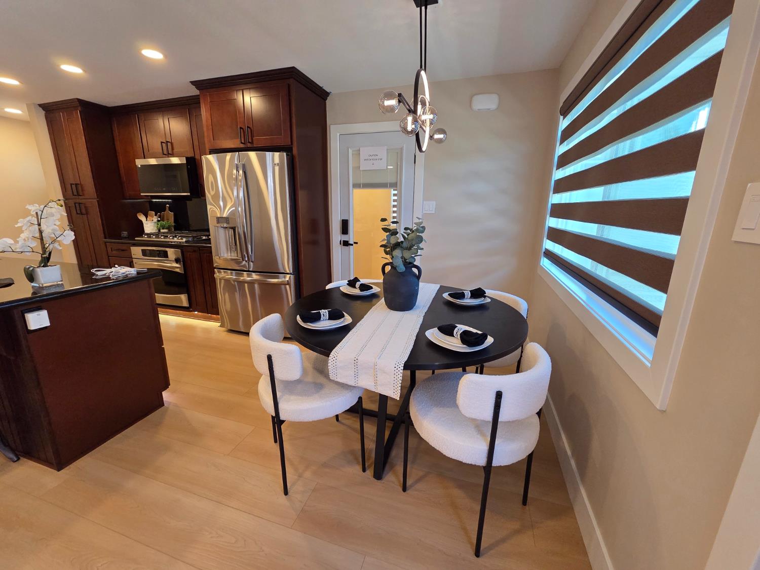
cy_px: 285
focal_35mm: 13
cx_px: 380
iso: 250
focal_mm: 2.2
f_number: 2.2
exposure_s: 1/120
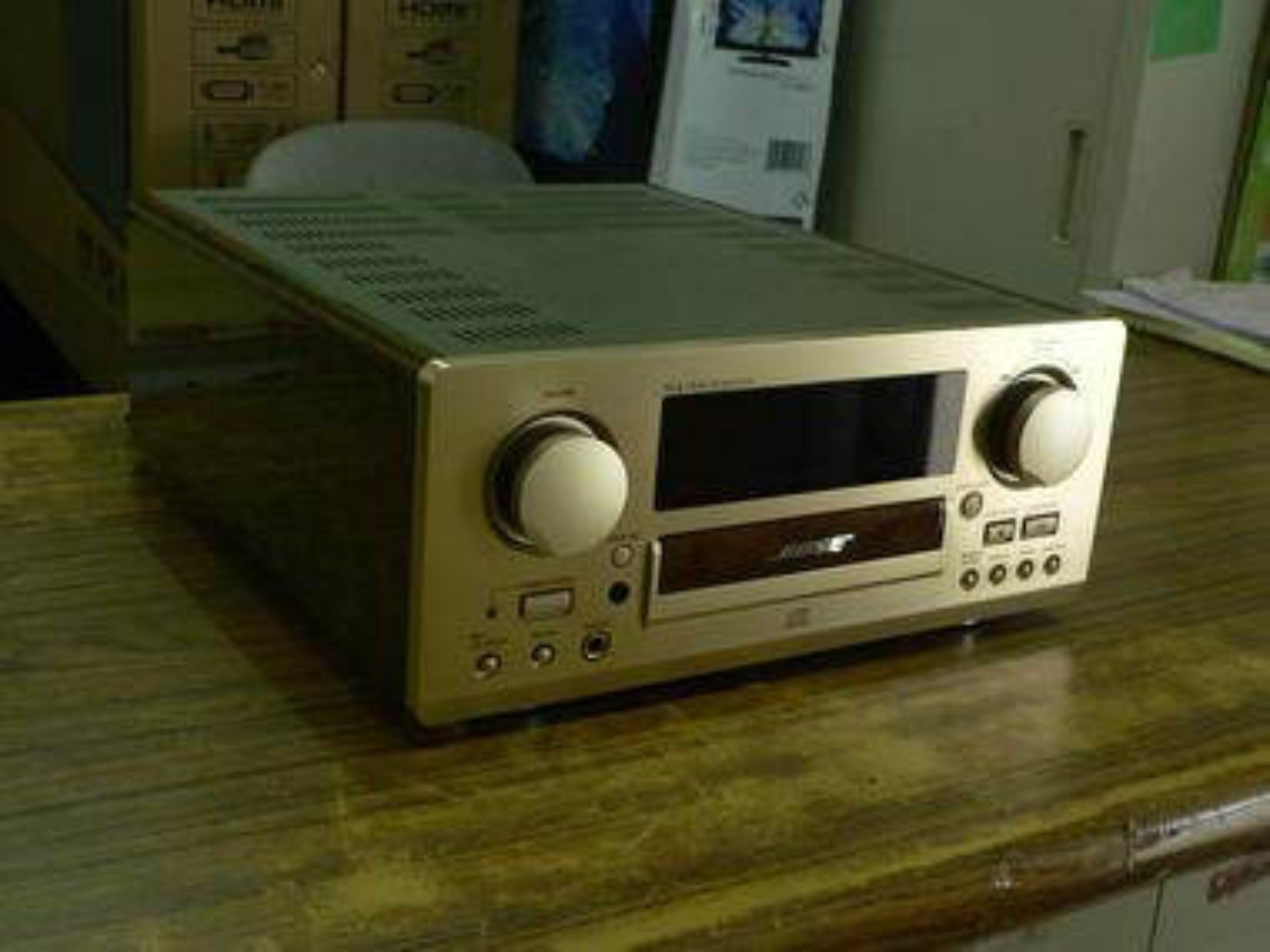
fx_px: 1614
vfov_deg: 32.9
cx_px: 635
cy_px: 476
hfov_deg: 42.9
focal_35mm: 44
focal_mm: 7.4
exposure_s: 1/25
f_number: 2.8
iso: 200
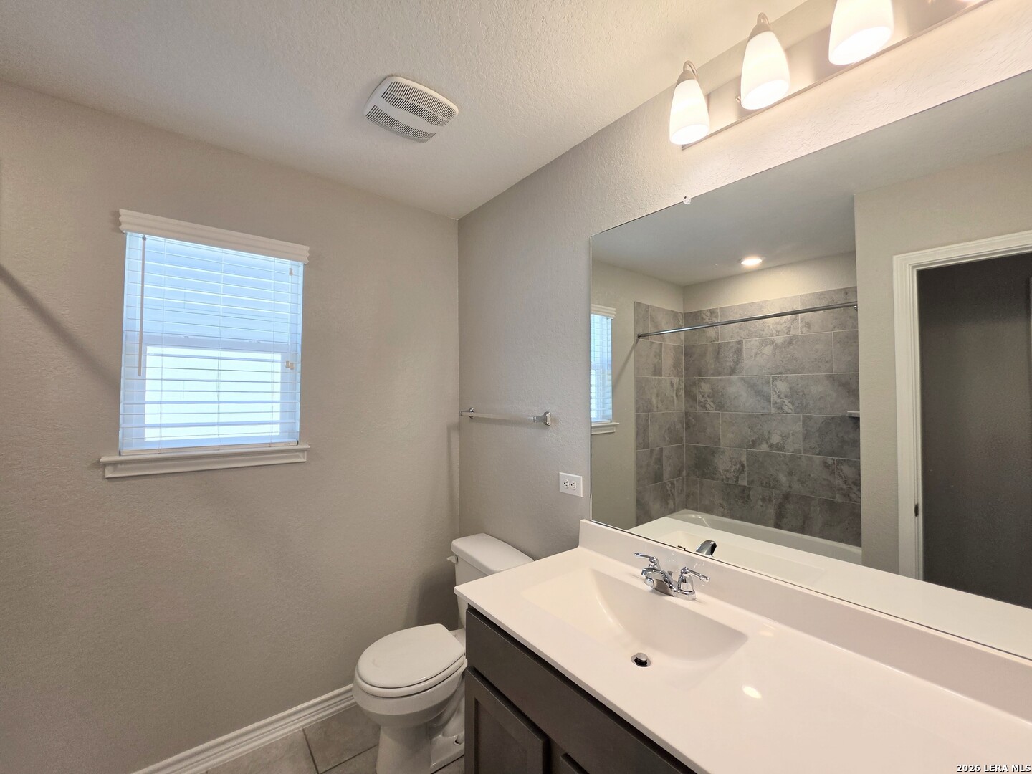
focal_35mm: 13
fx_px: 388
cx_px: 516
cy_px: 387
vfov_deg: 89.9
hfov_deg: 106.2
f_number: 1.9
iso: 32
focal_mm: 2.2
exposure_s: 1/120
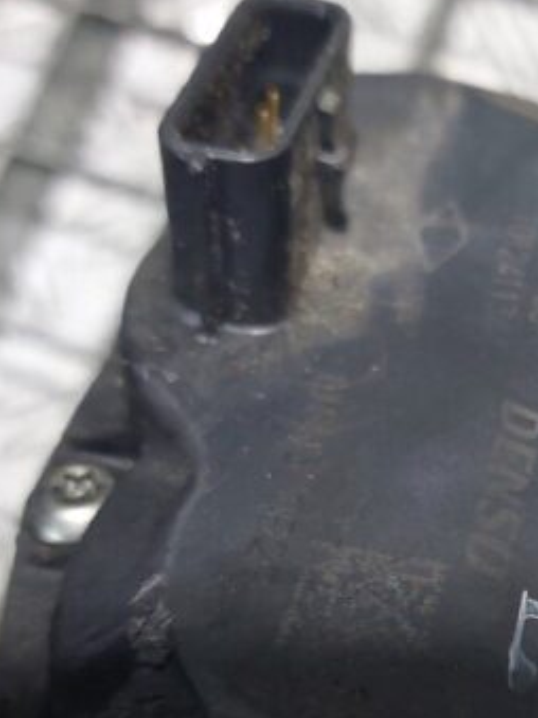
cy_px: 489
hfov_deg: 24.1
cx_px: 483
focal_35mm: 59
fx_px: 1223
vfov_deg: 32.4
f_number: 1.8
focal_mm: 5.23
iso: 400
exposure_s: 1/50
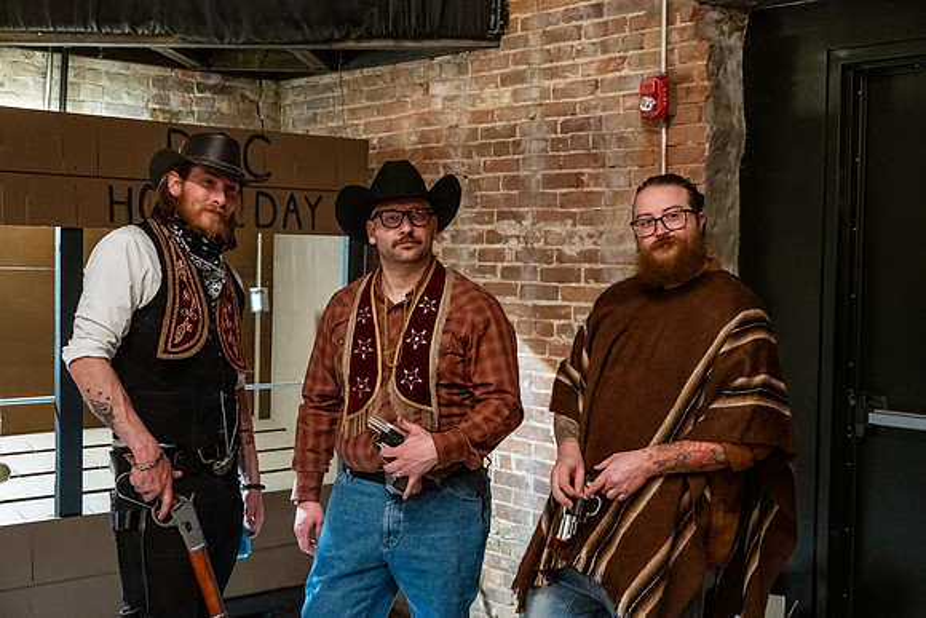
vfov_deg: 28.1
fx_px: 1235
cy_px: 309
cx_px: 463
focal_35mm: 48
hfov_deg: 41.1
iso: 6400
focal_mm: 48
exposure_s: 1/40
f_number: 5.3
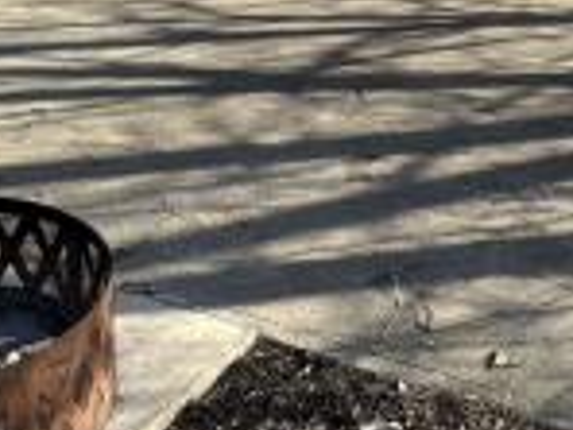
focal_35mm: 63
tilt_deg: -10.8
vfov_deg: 22.2
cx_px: 331
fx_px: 1043
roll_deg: -1.6
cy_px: -27
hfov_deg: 30.7
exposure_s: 1/489
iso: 40
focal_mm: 2.22
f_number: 2.2
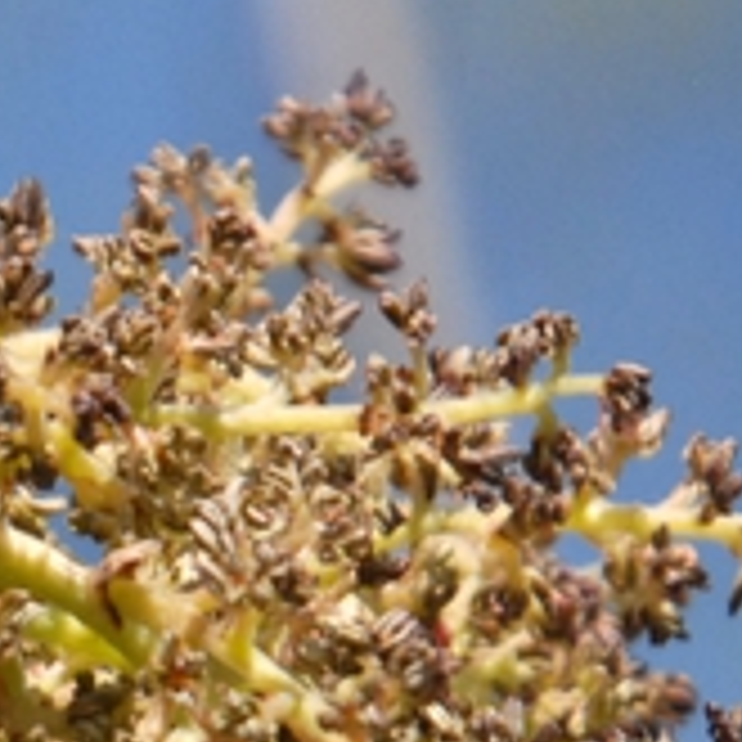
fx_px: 25989
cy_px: 929
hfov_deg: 1.6
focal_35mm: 1072
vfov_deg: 1.6
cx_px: -157
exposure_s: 1/350
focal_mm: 135
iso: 400
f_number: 10
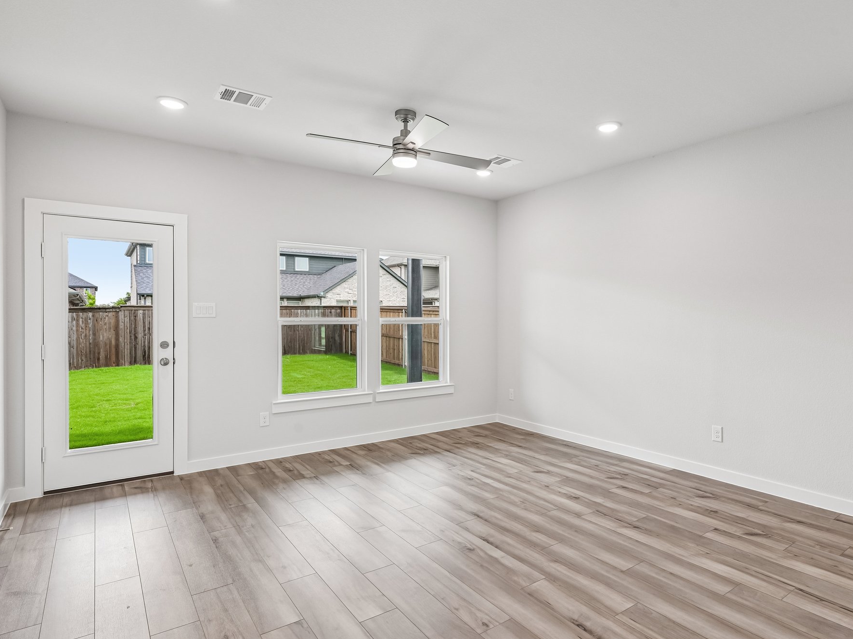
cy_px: 312
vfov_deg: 66.0
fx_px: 493
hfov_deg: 81.3
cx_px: 482
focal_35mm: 20
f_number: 8
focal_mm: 18
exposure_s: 1/50
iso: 400
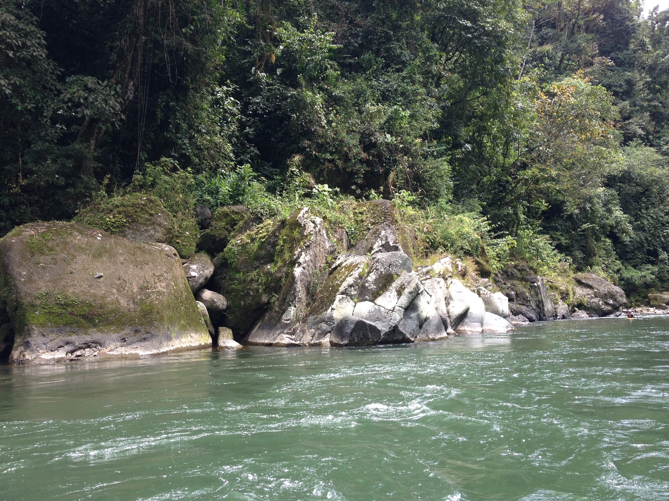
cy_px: 250
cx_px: 334
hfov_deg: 52.6
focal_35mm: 35
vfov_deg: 40.7
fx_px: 676
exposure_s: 1/354
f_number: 2.4
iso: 50
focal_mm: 4.28
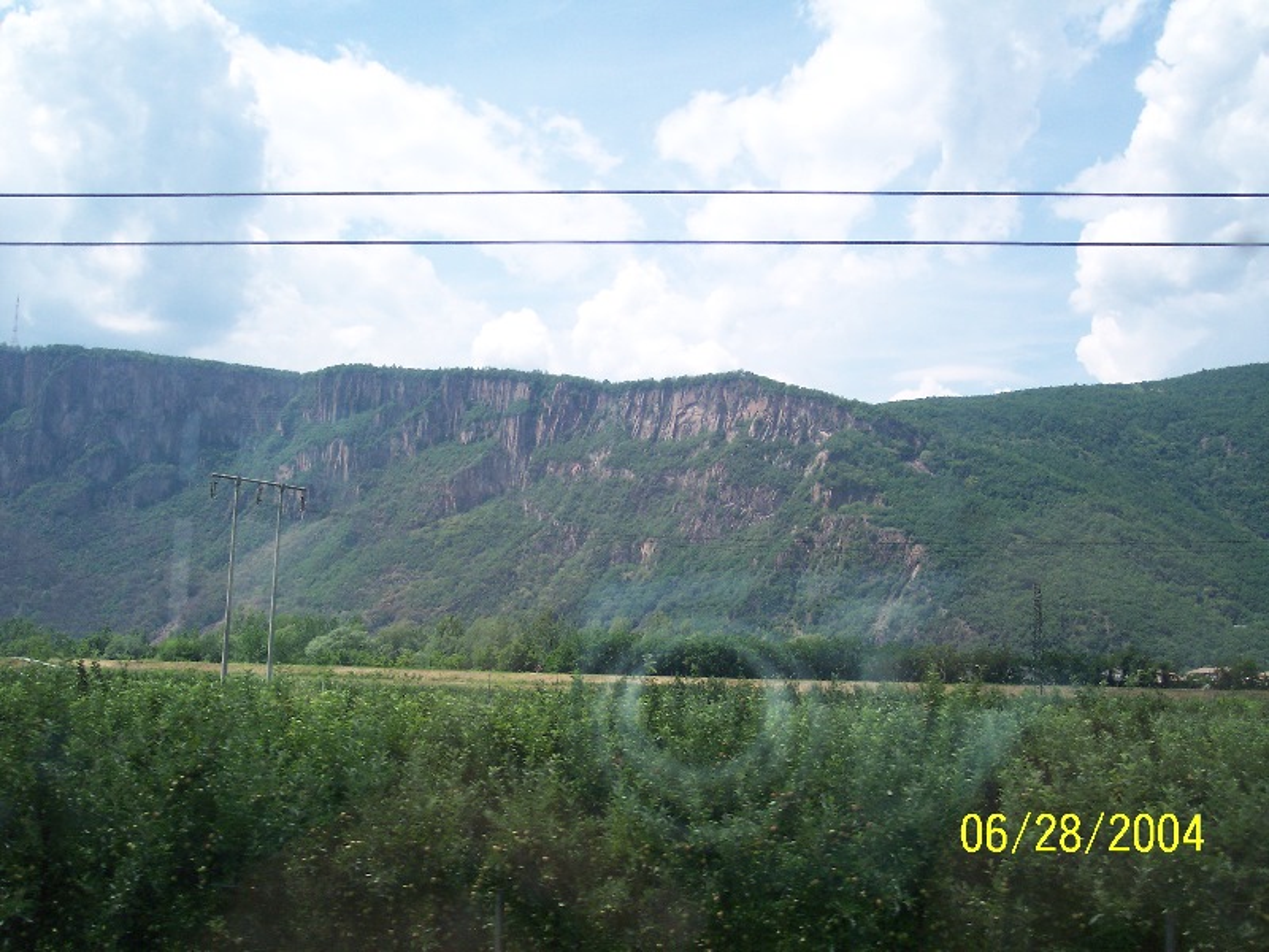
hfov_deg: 49.0
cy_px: 476
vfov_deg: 37.7
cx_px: 634
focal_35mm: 38
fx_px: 1393
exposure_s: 1/700
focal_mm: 8
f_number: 2.8
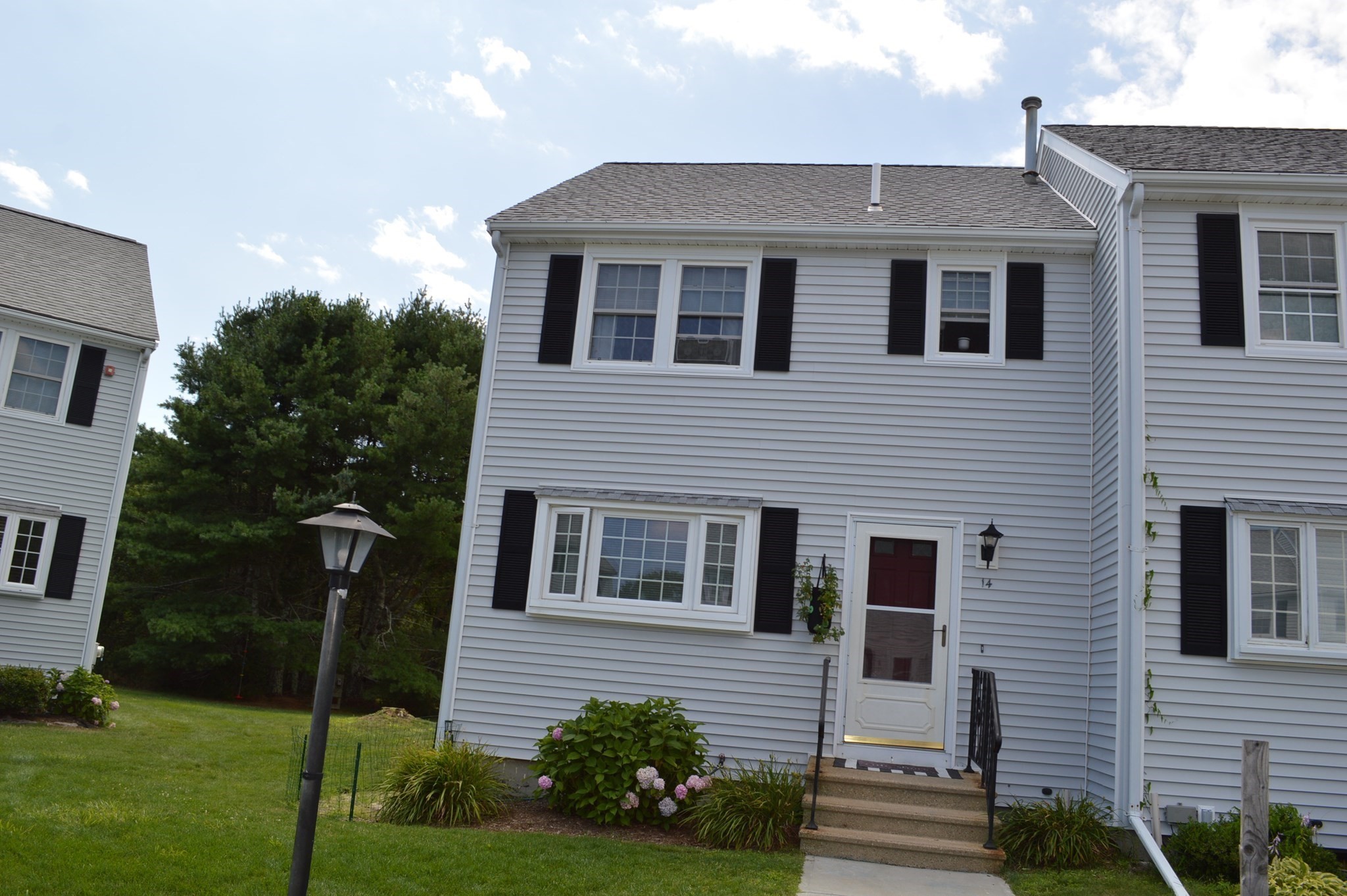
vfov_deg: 47.9
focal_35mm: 27
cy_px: 448
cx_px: 674
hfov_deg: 67.4
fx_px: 1009
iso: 100
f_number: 7.1
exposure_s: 1/200
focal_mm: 18
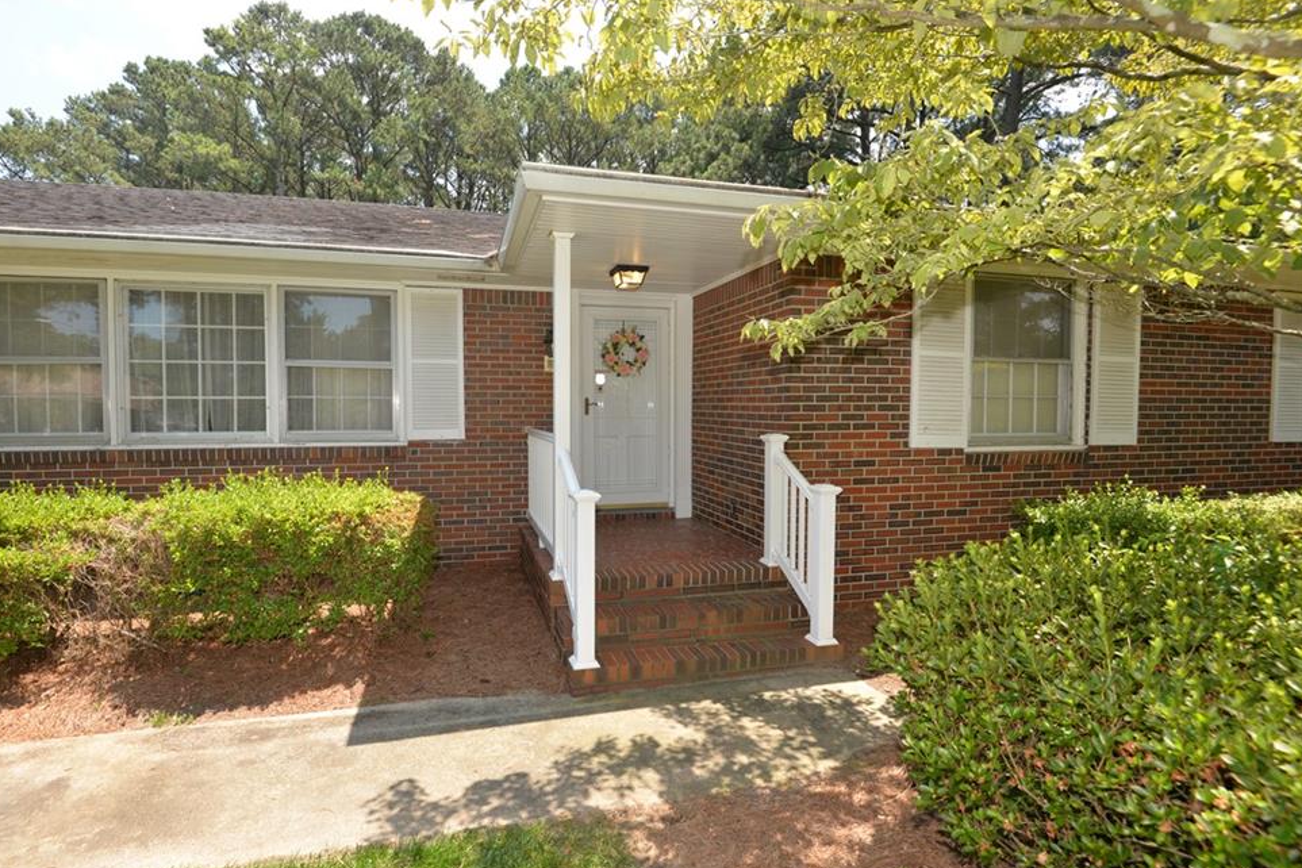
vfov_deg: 70.4
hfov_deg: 93.2
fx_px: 615
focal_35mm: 17
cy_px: 429
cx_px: 614
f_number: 5.6
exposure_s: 1/125
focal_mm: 16
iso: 100
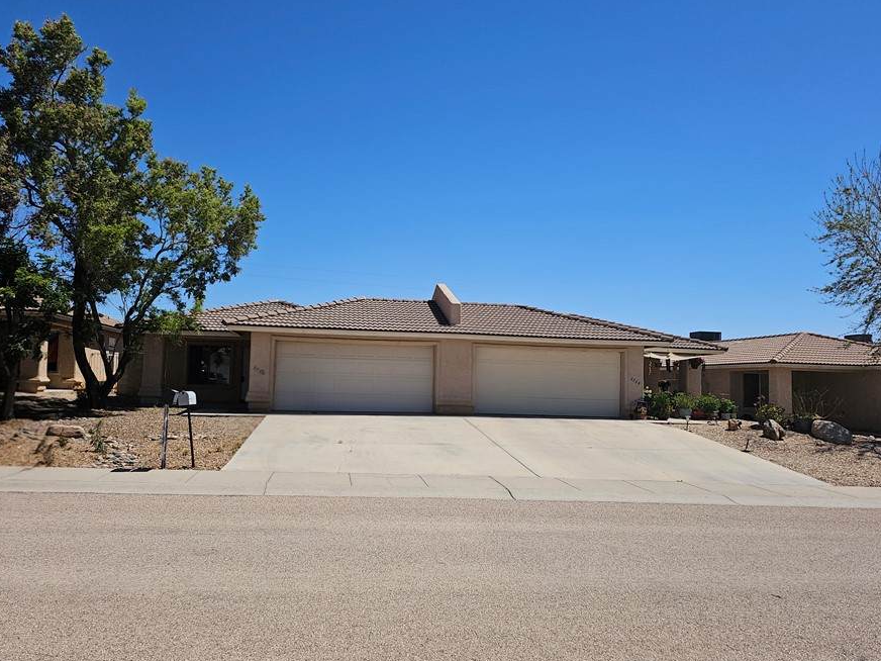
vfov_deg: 51.4
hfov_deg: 65.3
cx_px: 430
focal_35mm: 27
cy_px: 335
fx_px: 687
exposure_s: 1/1667
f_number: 1.7
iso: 10
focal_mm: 6.3
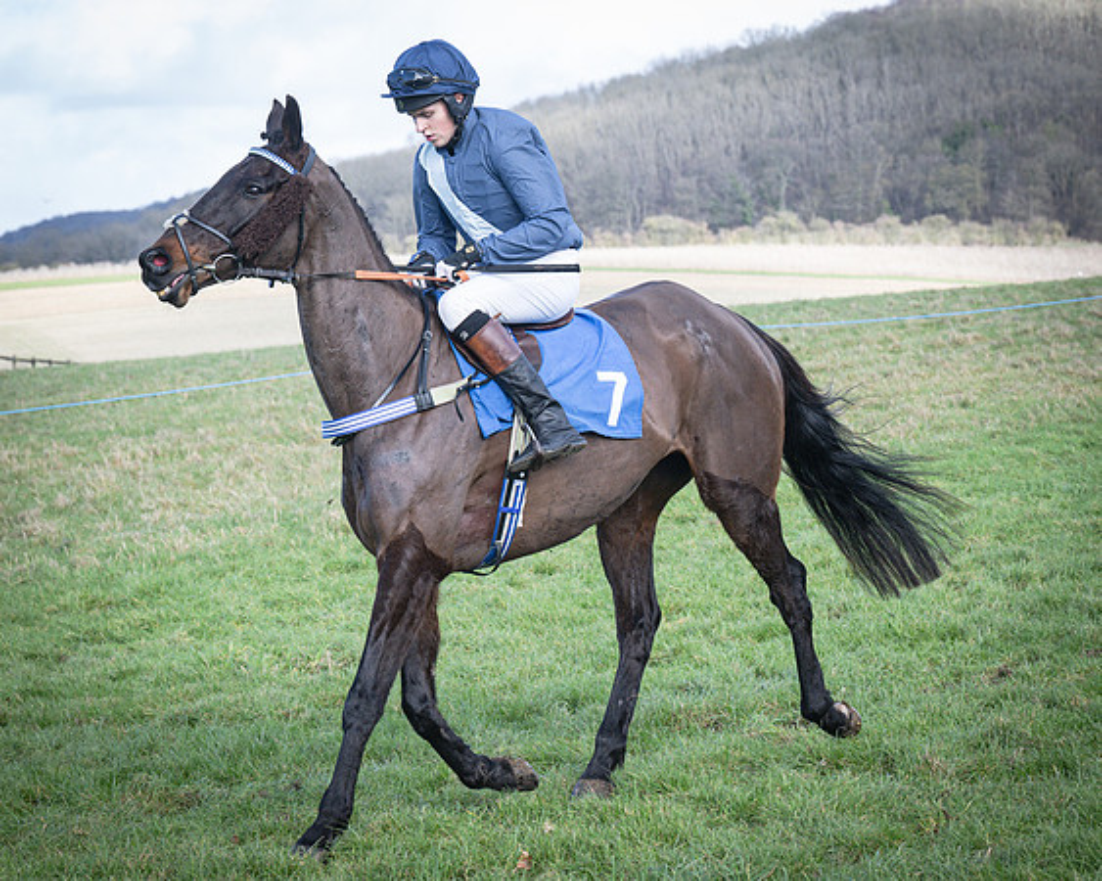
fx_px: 3858
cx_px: 556
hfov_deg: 16.3
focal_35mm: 118
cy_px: 441
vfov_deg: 13.0
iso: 400
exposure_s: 1/640
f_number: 5
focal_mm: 70
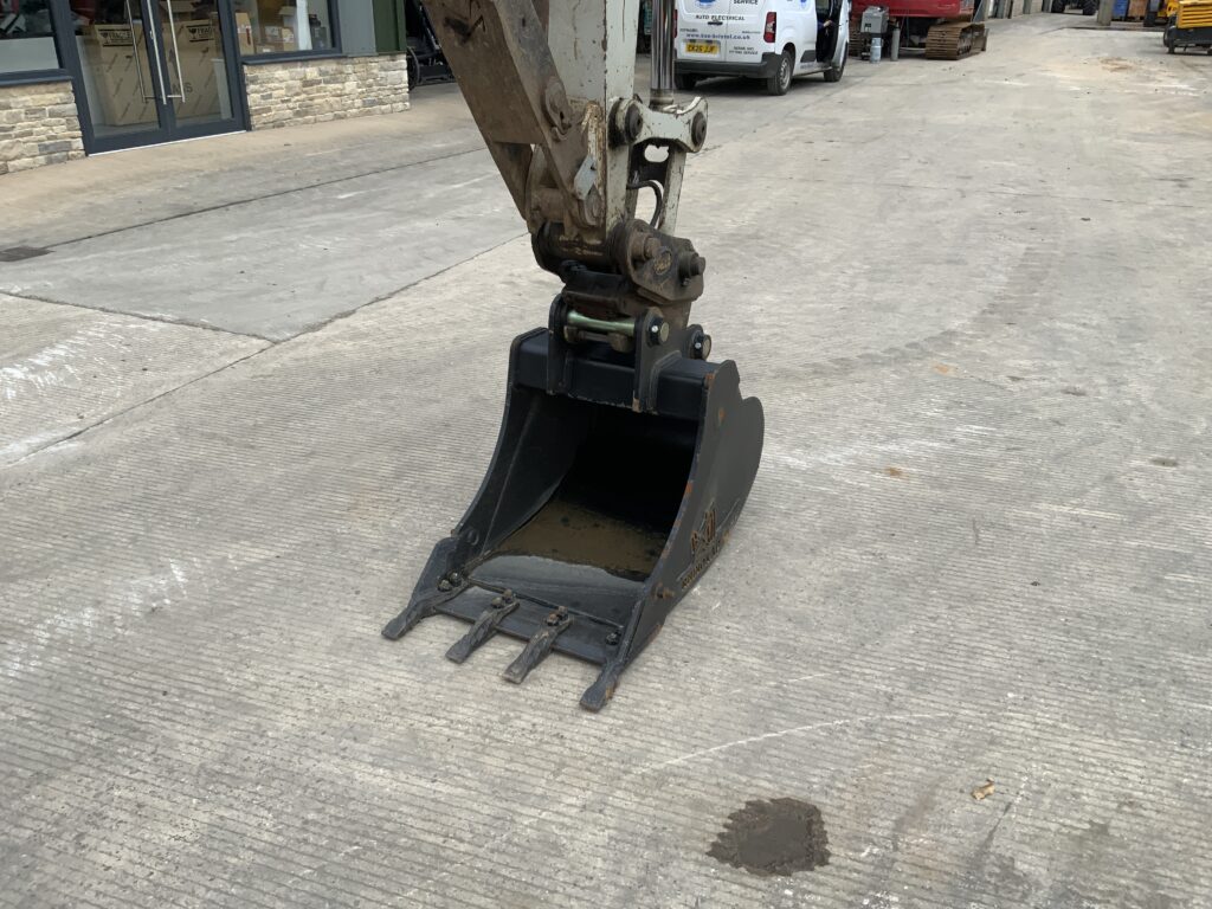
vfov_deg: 48.2
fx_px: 1015
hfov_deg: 61.7
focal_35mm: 29
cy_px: 454
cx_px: 606
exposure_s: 1/1377
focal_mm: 3
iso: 16
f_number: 1.8
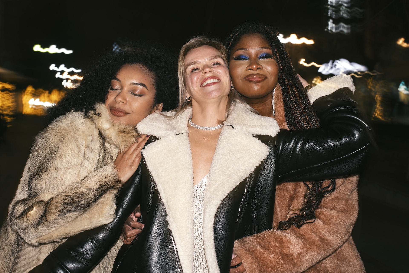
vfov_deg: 37.9
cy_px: 136
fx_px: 398
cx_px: 204
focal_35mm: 35
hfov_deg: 54.4
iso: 100
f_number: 8
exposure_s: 1/2
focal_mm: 35
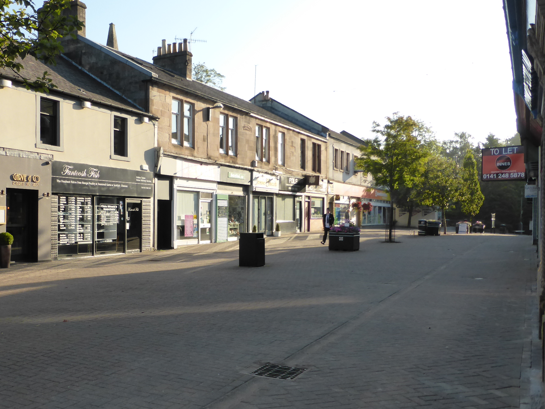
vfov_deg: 40.6
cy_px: 225
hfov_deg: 52.0
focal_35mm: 35
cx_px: 203
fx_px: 551
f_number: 3.4
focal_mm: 4.8
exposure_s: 1/500
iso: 160
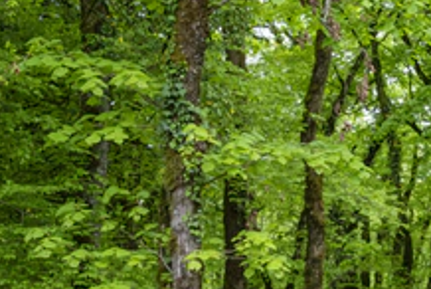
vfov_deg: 16.9
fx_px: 923
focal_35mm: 77
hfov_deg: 21.4
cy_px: 353
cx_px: 672
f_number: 8
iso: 400
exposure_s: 1/60
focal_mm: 24
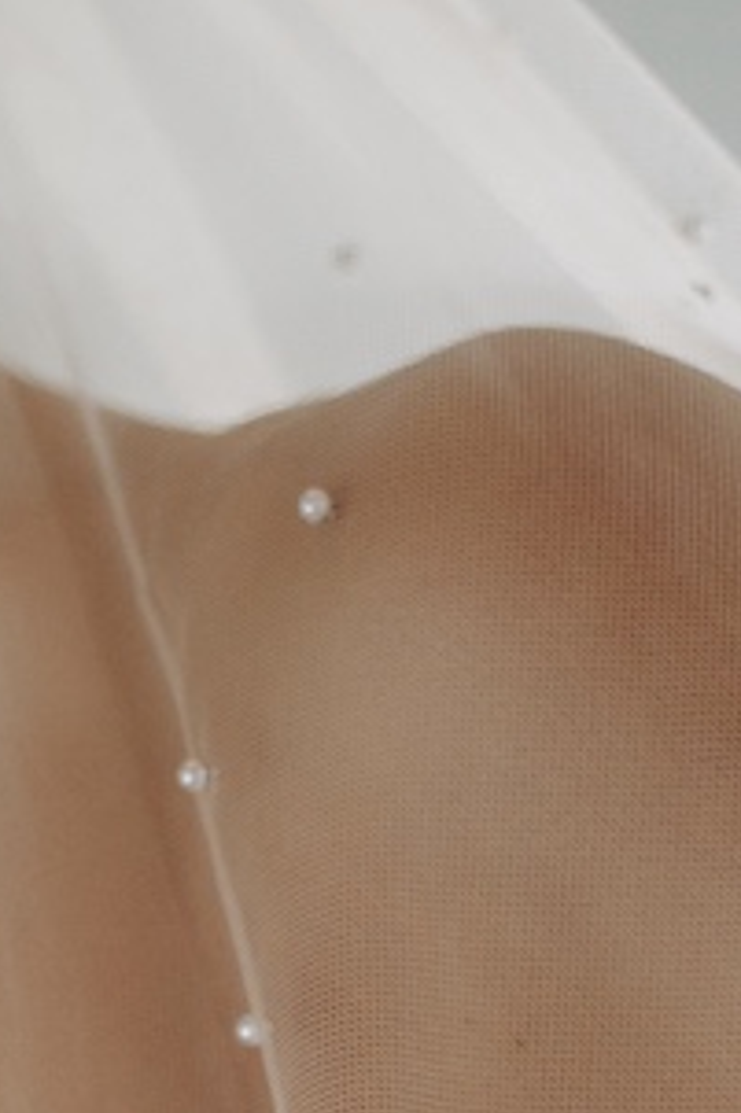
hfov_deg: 4.8
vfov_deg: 7.1
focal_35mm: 283
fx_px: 8747
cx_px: -546
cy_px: 2033
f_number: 2.5
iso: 1250
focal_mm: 60
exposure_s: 1/800
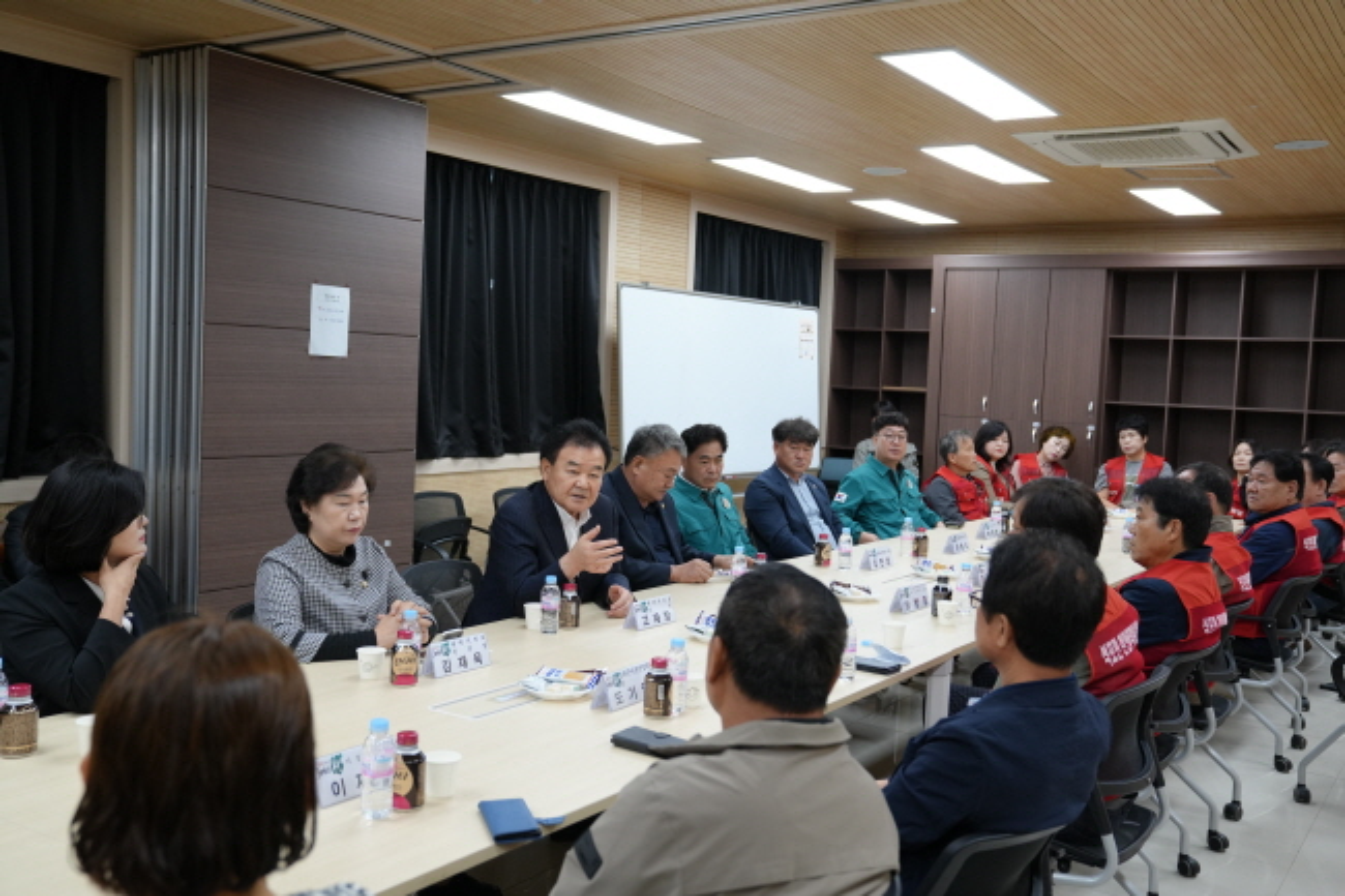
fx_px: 1270
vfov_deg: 38.9
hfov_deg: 55.8
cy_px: 448
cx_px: 672
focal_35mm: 34
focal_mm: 34
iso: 1000
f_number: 4
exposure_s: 1/160
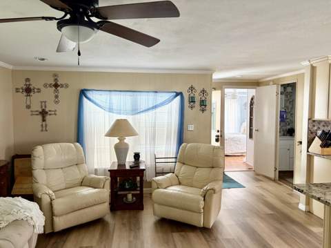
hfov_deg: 67.4
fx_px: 248
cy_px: 124
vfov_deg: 53.0
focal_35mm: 26
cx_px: 166
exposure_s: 1/63
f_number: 1.6
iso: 125
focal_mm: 5.96
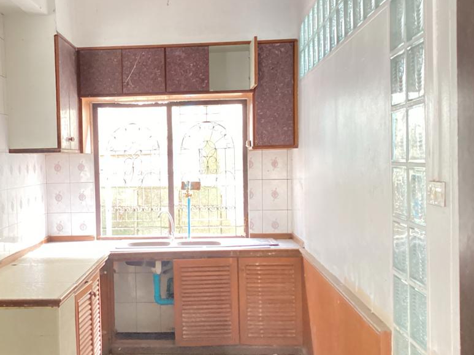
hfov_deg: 40.6
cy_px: 193
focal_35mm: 46
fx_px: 630
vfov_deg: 31.5
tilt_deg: -3.7
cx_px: 151
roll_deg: +2.4
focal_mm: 3.3
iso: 800
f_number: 2.4
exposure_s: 1/17
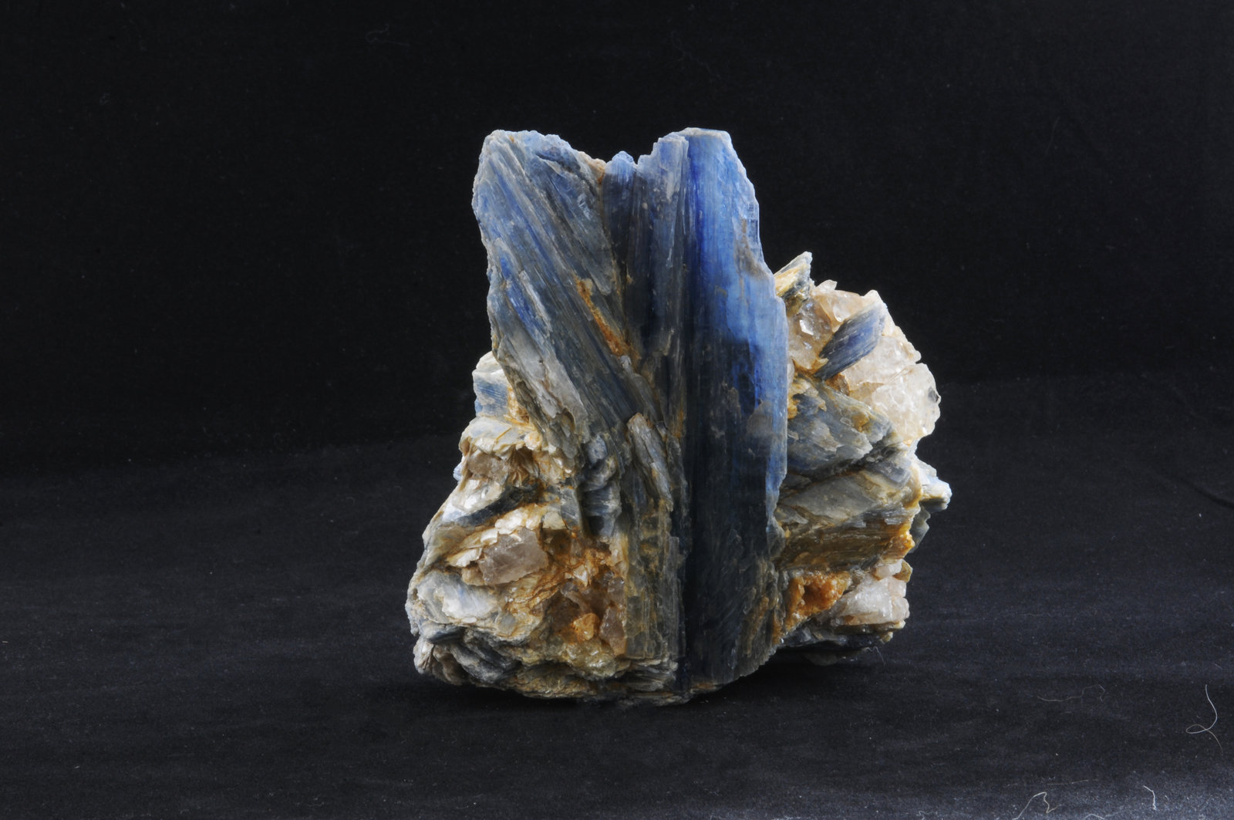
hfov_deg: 13.1
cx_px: 617
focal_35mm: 158
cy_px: 410
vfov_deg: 8.7
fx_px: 5393
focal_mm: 105
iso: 200
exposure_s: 8
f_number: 29
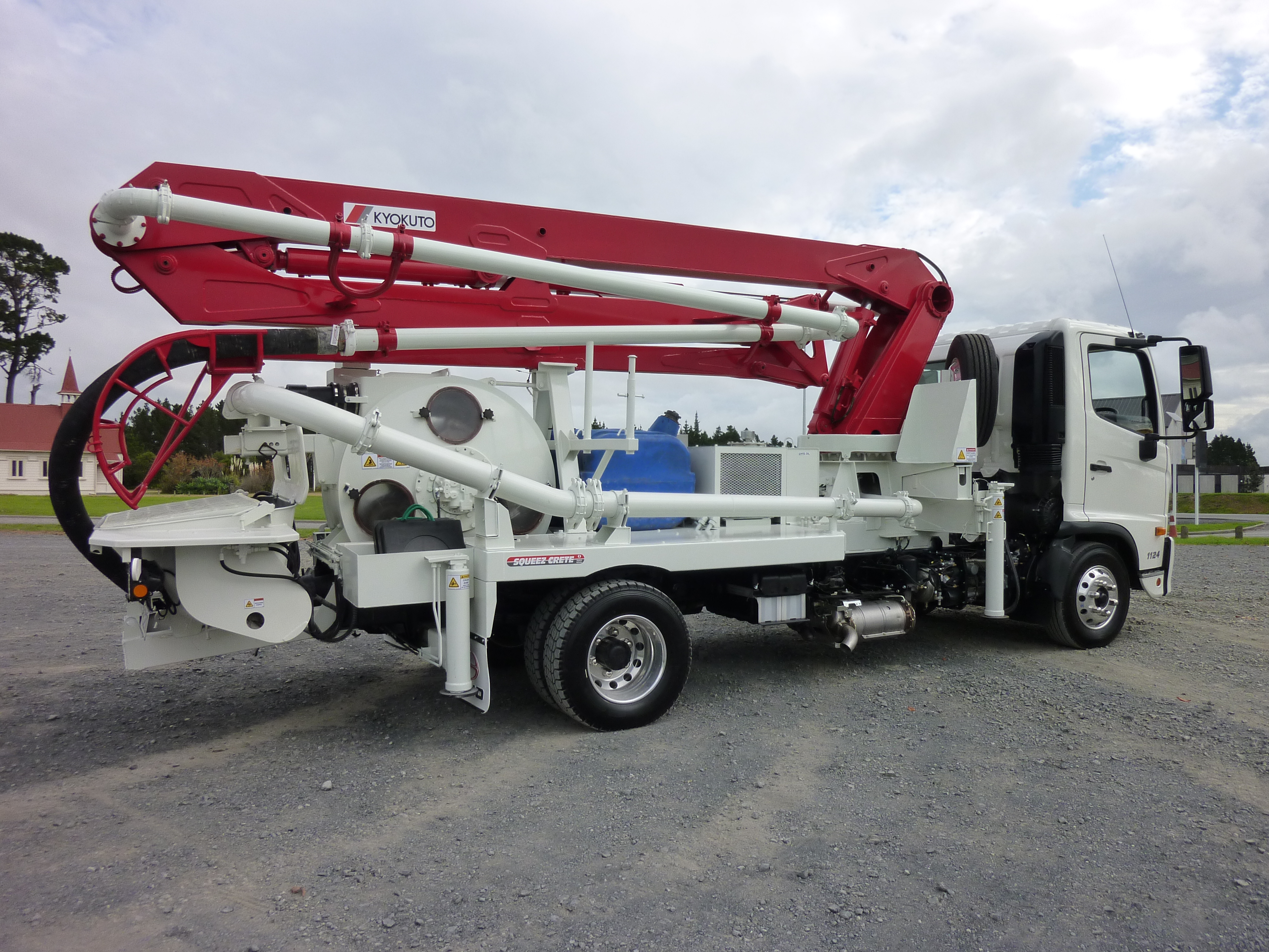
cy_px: 476
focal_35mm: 25
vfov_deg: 54.9
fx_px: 916
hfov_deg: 69.4
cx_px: 634
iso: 125
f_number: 3.3
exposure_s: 1/400
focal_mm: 4.5
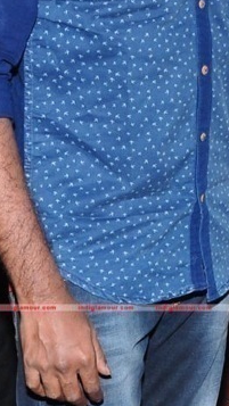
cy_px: 13
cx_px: 494
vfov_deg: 18.9
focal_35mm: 111
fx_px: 1195
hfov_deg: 10.0
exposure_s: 1/125
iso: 500
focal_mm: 21
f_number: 10
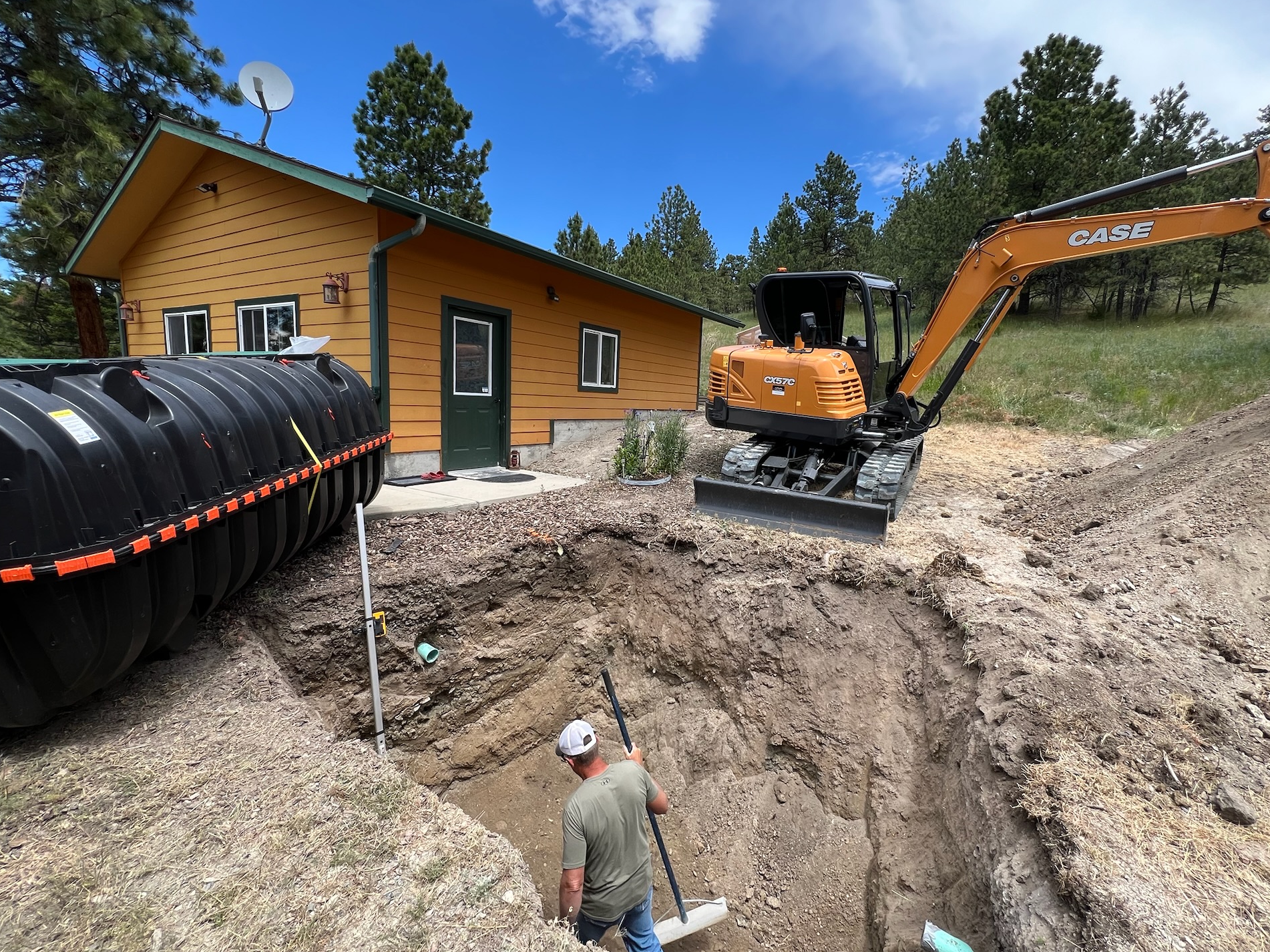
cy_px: 477
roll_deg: -2.8
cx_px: 674
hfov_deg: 101.9
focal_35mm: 14
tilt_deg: -8.1
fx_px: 514
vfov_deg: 85.7
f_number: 1.8
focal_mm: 1.57
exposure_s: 1/664
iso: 32
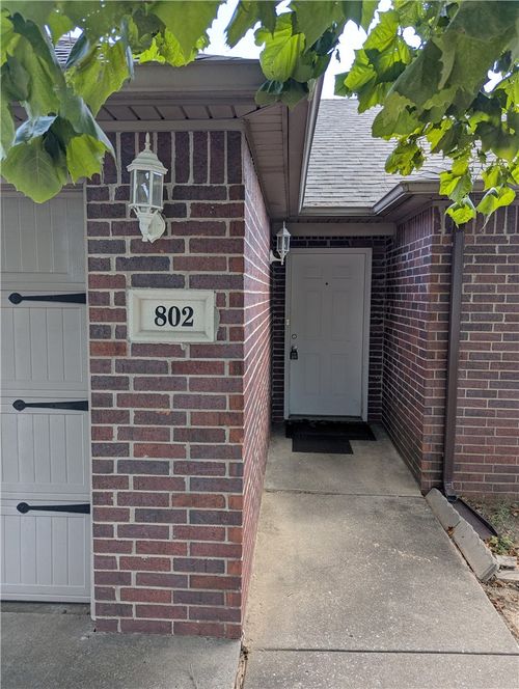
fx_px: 479
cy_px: 344
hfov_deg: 56.9
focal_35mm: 24
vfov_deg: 71.5
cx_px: 260
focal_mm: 6.81
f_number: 1.85
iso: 49
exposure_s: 1/348
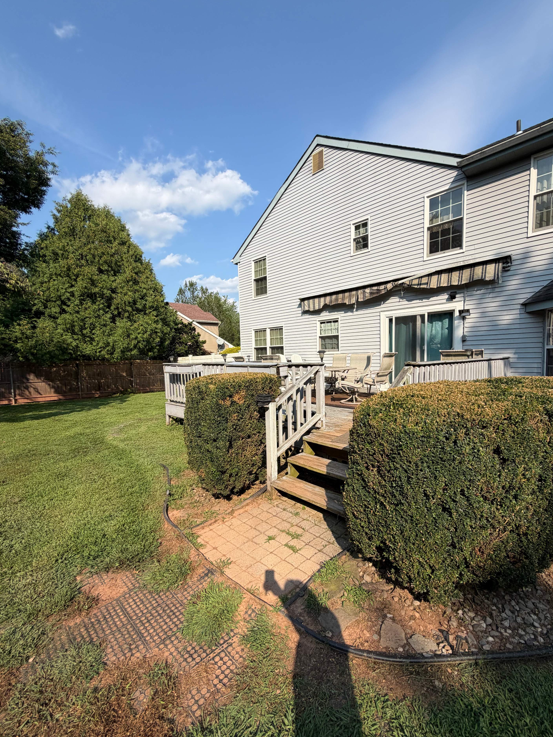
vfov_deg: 98.1
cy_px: 384
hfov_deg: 81.7
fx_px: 320
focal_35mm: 15
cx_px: 293
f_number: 2.2
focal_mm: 2.22
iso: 25
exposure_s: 1/770
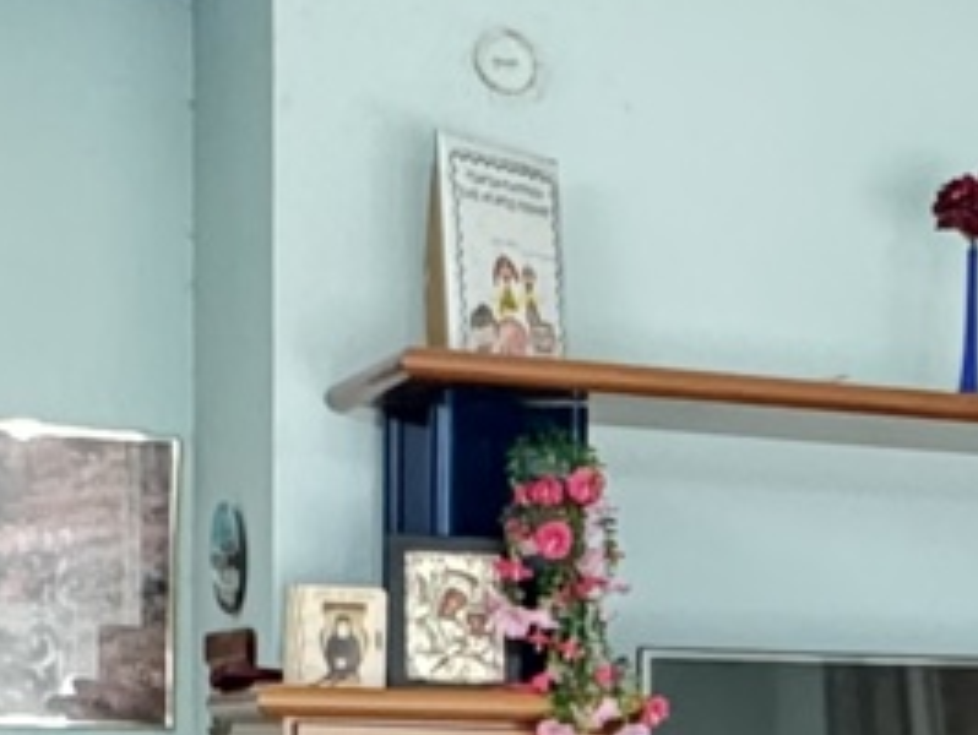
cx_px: 1037
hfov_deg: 18.8
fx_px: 2856
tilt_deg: -2.4
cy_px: 922
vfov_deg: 14.2
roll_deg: -0.8
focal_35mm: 101
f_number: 2.2
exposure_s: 1/50
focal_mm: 2.22
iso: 640
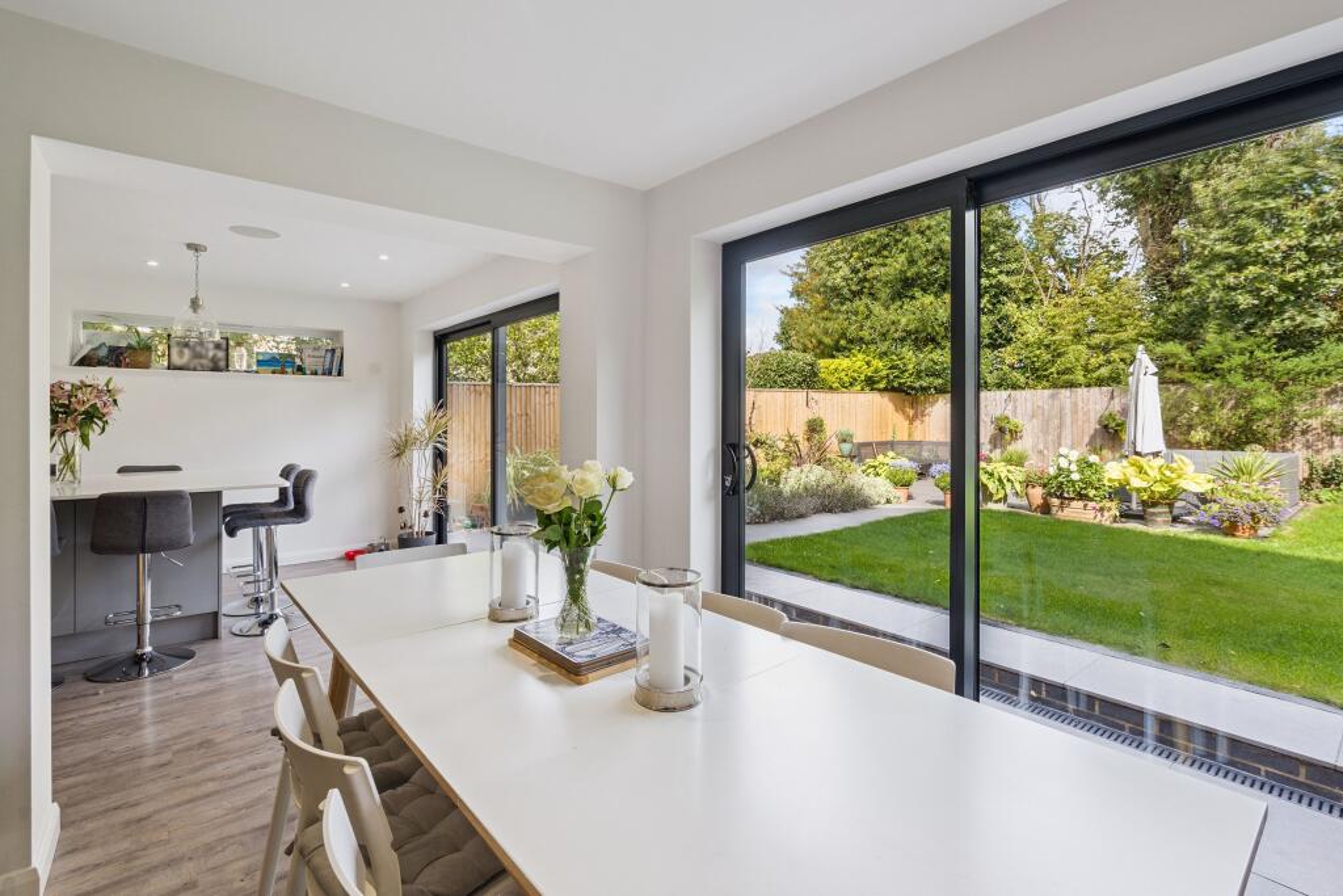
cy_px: 448
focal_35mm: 16
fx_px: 597
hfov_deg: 96.7
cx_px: 672
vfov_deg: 73.8
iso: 500
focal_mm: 16
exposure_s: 1/100
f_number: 7.1
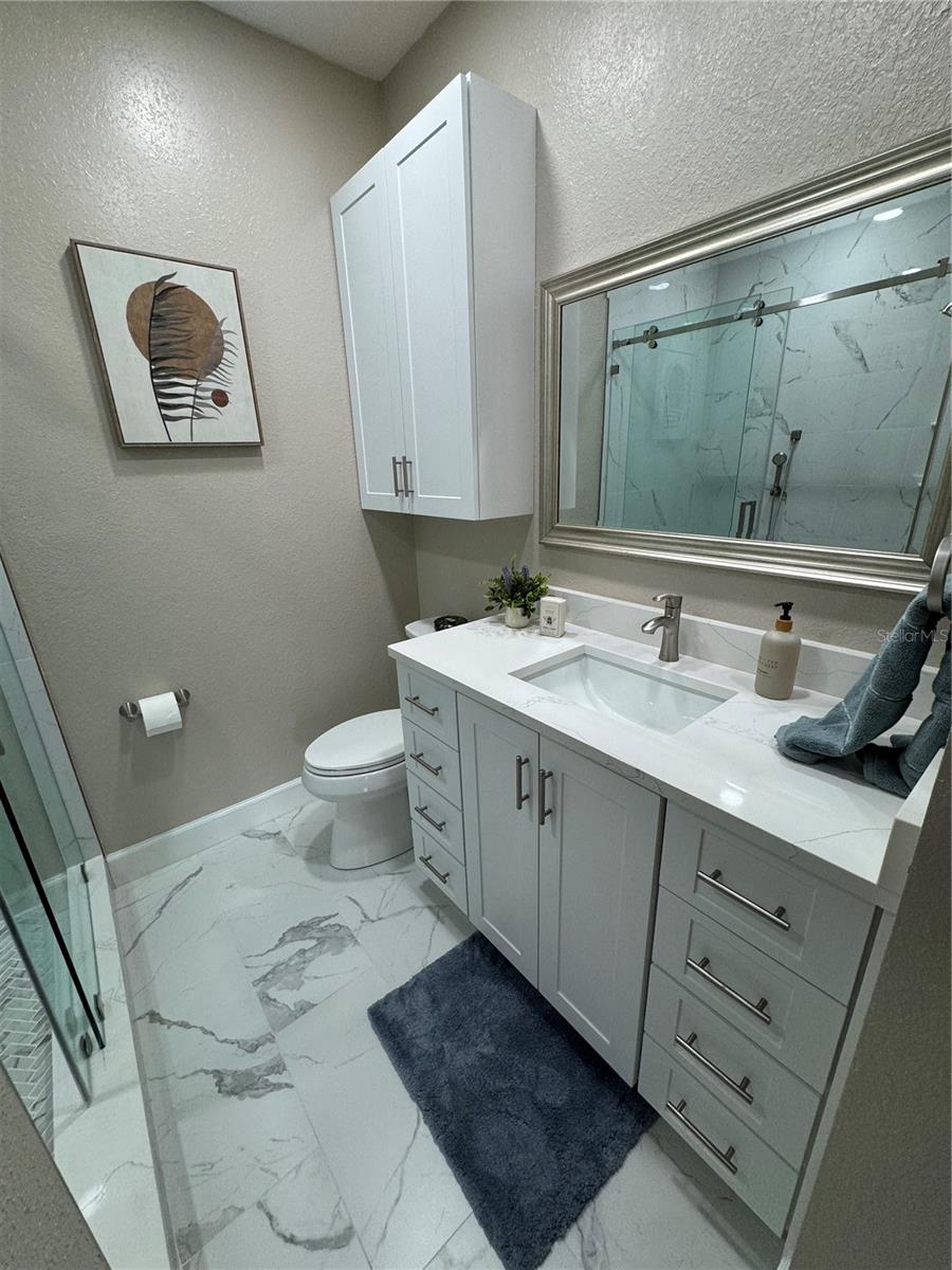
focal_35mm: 14
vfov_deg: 102.1
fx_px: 513
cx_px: 476
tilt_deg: -18.3
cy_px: 635
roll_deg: +2.9
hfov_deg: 85.7
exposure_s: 1/120
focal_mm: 2.22
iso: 160
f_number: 2.2
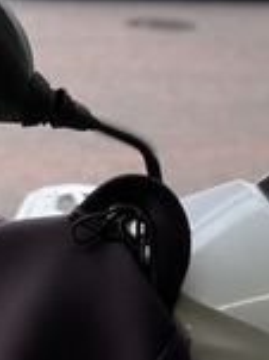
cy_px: 741
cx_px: 329
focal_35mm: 110
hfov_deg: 13.1
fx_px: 1141
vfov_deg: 14.5
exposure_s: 1/352
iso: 32
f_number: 1.8
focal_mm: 4.25
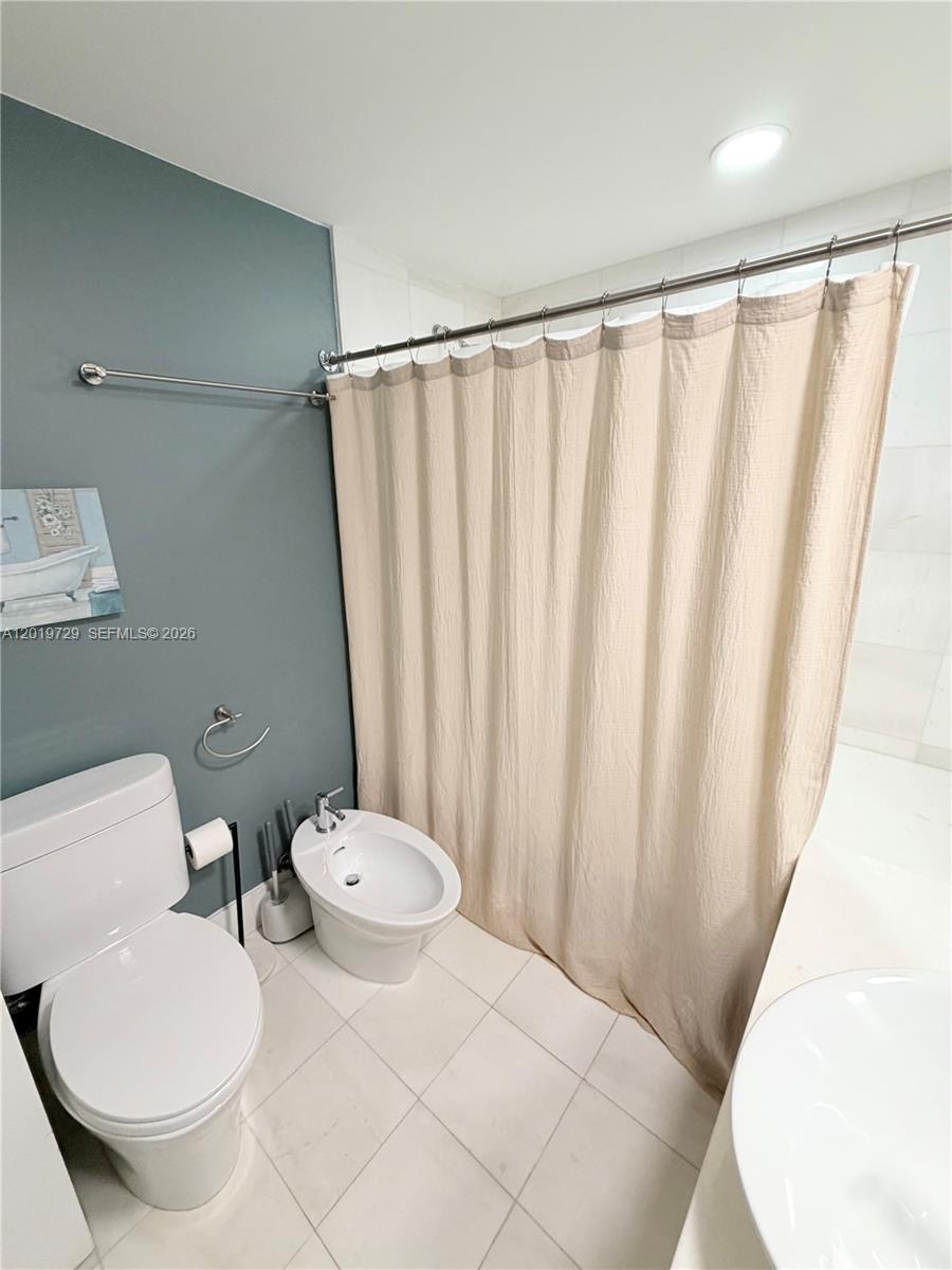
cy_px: 635
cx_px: 476
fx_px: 513
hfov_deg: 85.7
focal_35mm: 14
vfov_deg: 102.1
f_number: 2.2
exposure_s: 1/120
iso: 250
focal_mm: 2.22
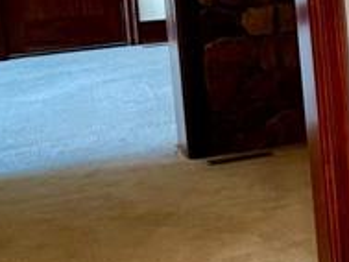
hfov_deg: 11.8
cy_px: -37
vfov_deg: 11.2
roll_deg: +2.3
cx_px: 886
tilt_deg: -5.9
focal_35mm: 130
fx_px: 1311
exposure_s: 1/120
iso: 200
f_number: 1.78
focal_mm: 6.76
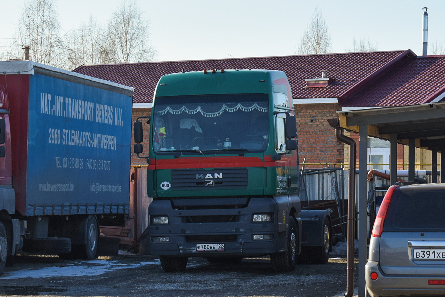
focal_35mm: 82
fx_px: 1020
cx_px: 222
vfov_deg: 16.6
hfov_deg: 24.6
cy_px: 148
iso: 200
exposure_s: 1/640
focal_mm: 55
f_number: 5.6
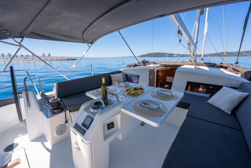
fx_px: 98
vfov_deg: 81.3
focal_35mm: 14
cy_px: 84
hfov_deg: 104.2
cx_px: 126
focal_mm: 14
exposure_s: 1/100
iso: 80
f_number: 11
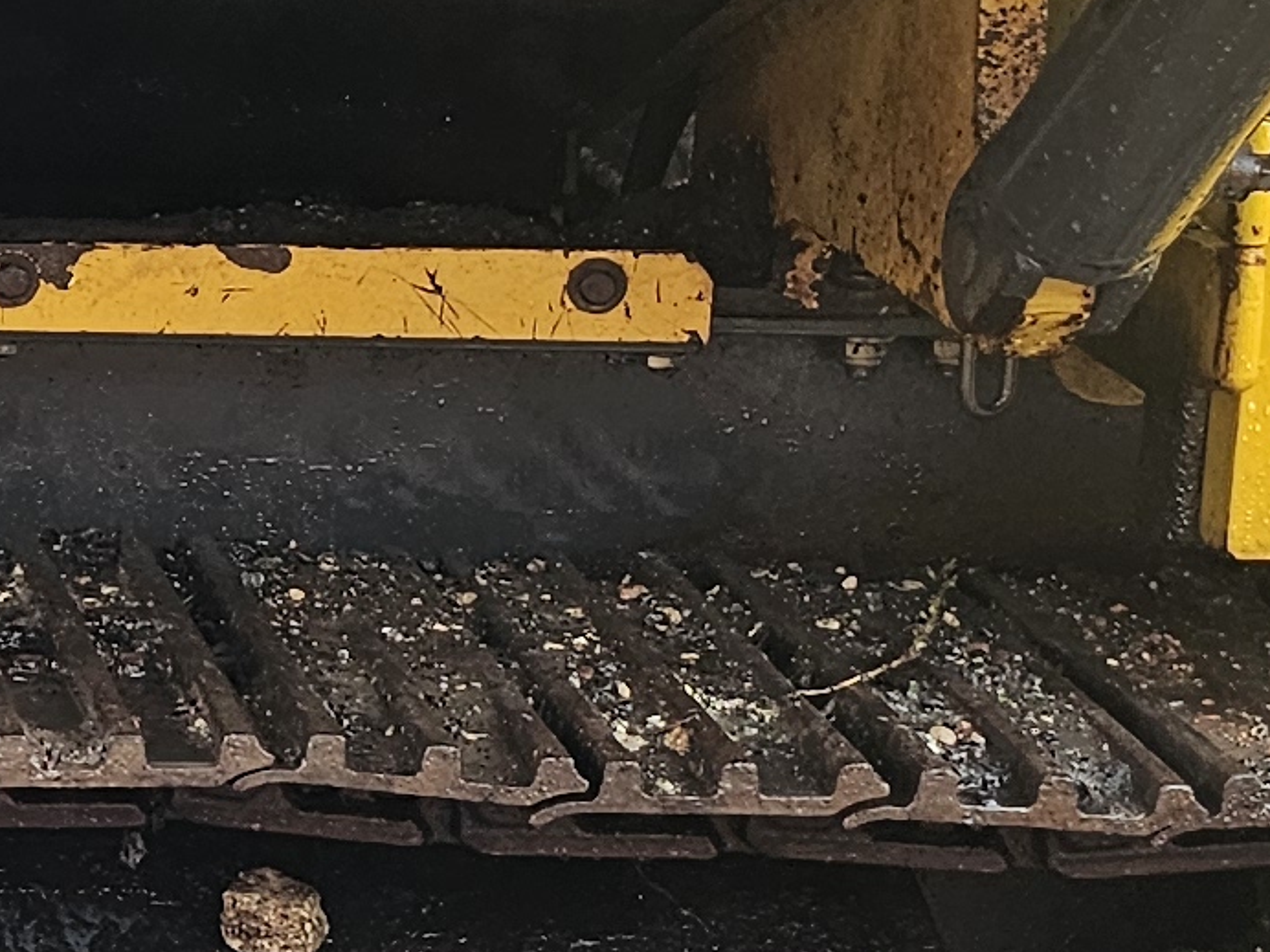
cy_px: 354
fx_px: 4880
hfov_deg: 13.2
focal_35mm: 133
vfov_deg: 11.1
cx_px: -1081
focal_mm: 6.3
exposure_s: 1/180
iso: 40
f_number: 1.7
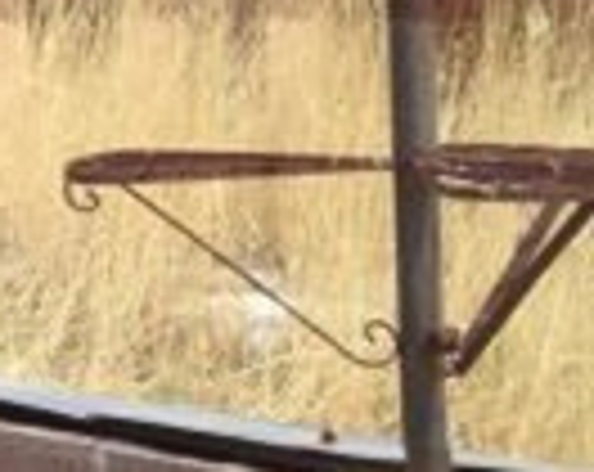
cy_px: -81
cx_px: -814
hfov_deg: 10.2
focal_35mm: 166
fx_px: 2912
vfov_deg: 9.2
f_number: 2.4
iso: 50
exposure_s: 1/2513
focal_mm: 4.28
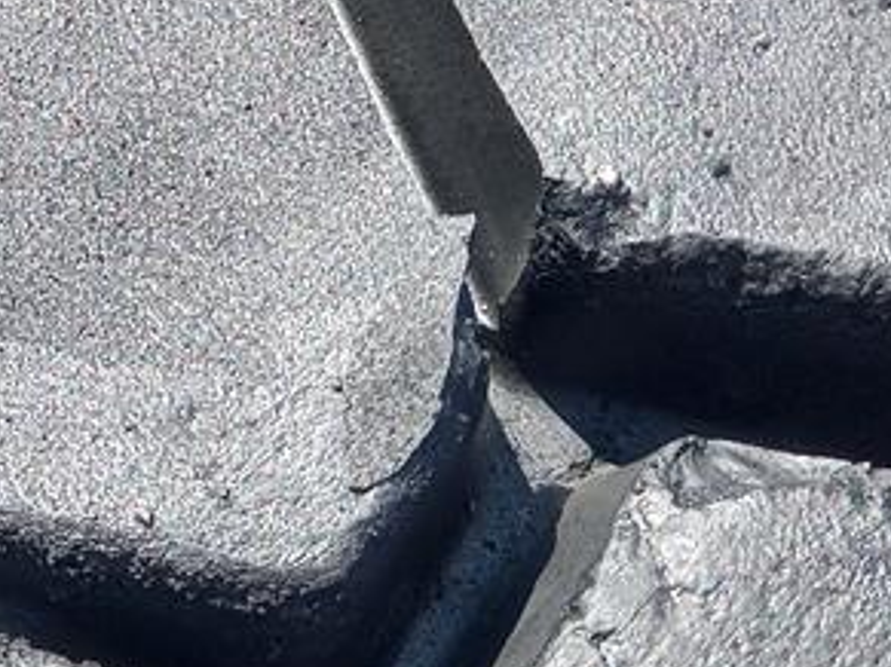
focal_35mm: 88
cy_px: 21
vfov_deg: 16.5
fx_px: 2264
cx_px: -52
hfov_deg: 21.3
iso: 50
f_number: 1.8
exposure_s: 1/333
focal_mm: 4.65
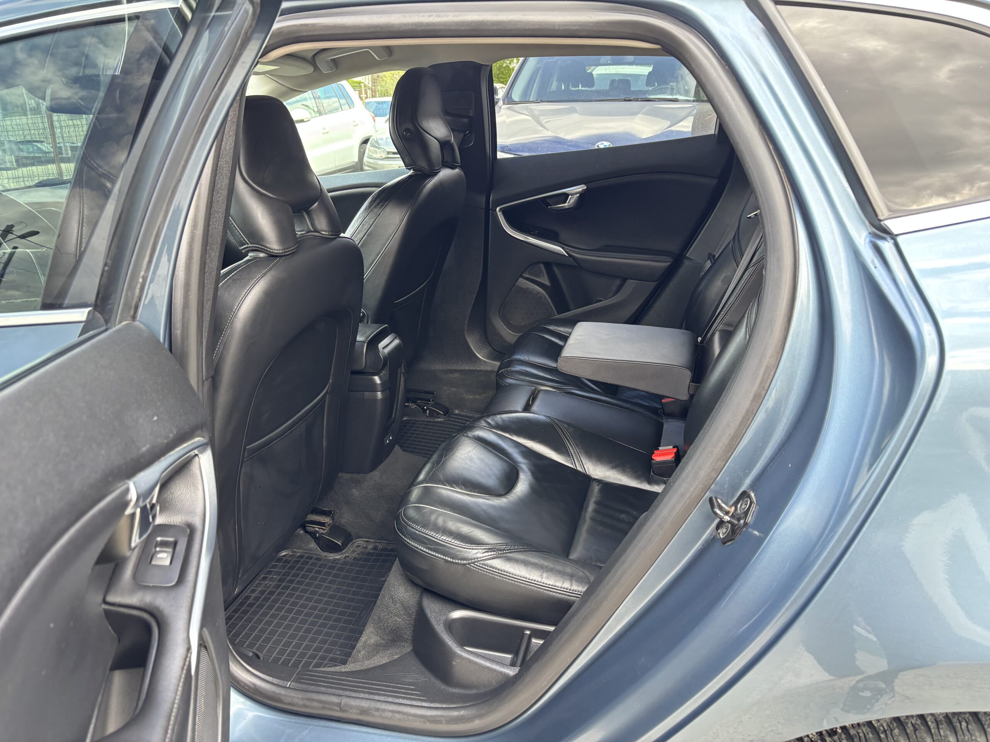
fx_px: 744
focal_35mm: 26
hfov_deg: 67.3
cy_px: 371
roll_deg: +2.2
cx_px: 495
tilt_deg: -14.5
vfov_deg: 53.1
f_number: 1.6
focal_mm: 5.96
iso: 125
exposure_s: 1/115
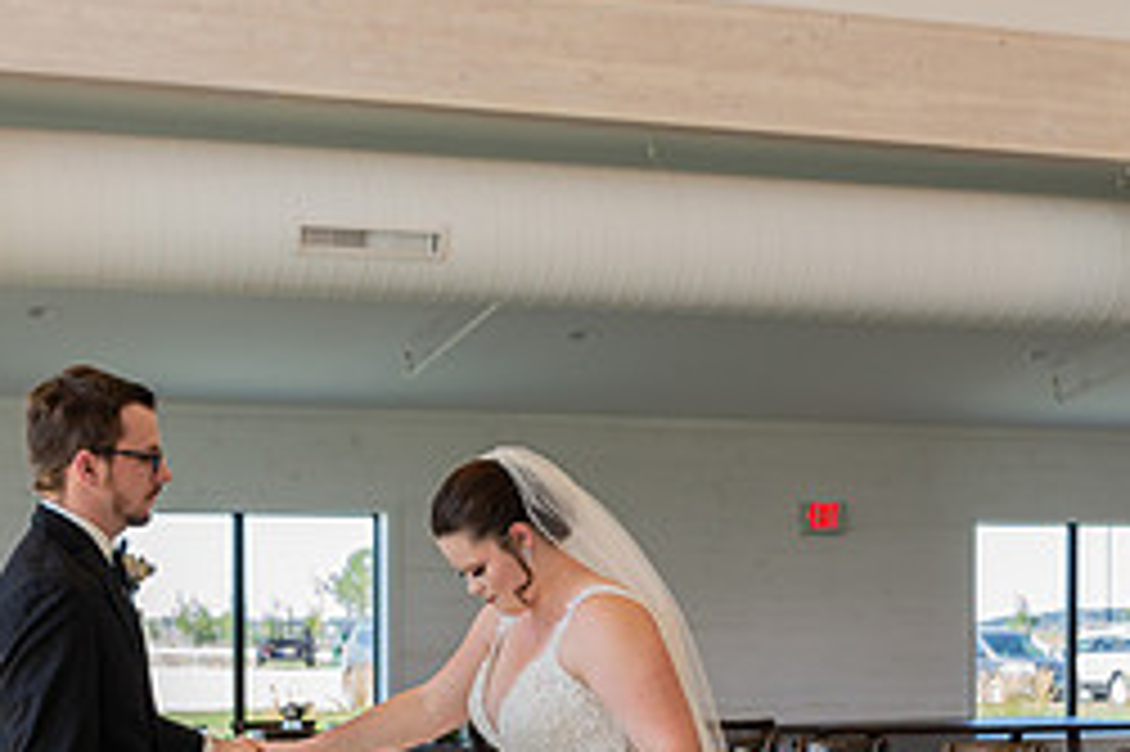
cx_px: 504
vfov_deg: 18.1
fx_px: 2321
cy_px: 705
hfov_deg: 27.3
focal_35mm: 74
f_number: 3.2
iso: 320
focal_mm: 32
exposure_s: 1/160
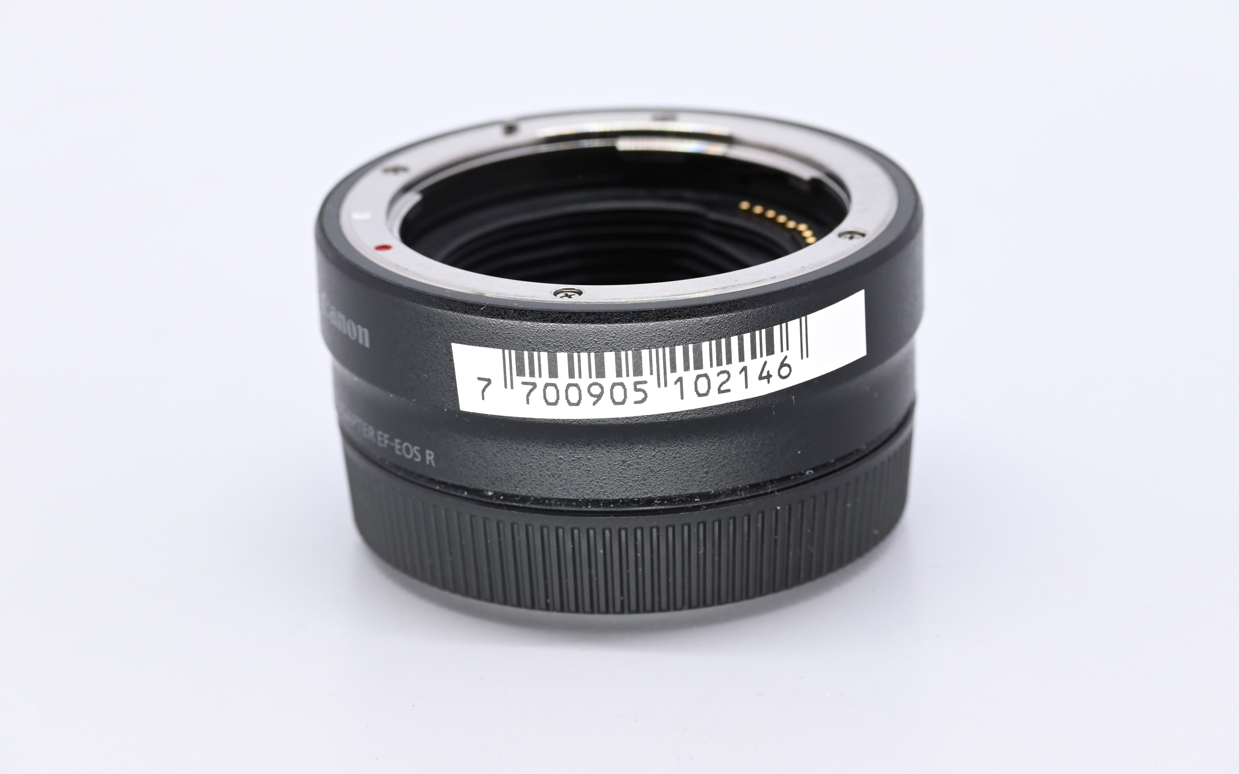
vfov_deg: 9.4
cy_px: 365
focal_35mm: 139
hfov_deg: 15.0
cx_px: 621
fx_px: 4694
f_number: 9
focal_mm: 91
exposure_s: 1/160
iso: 500
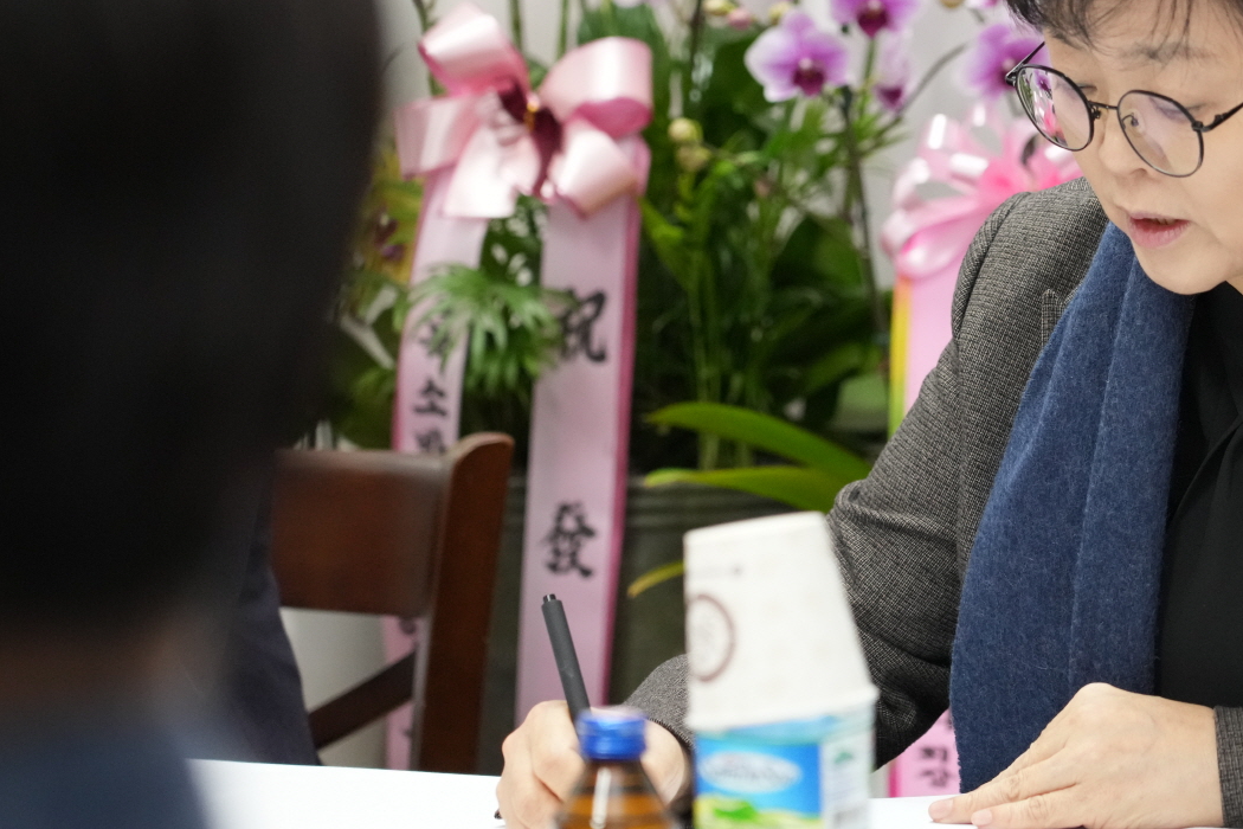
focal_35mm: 180
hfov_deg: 11.4
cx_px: 777
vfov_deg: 7.6
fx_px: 6215
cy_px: 270
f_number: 4
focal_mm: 105
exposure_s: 1/160
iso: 3200
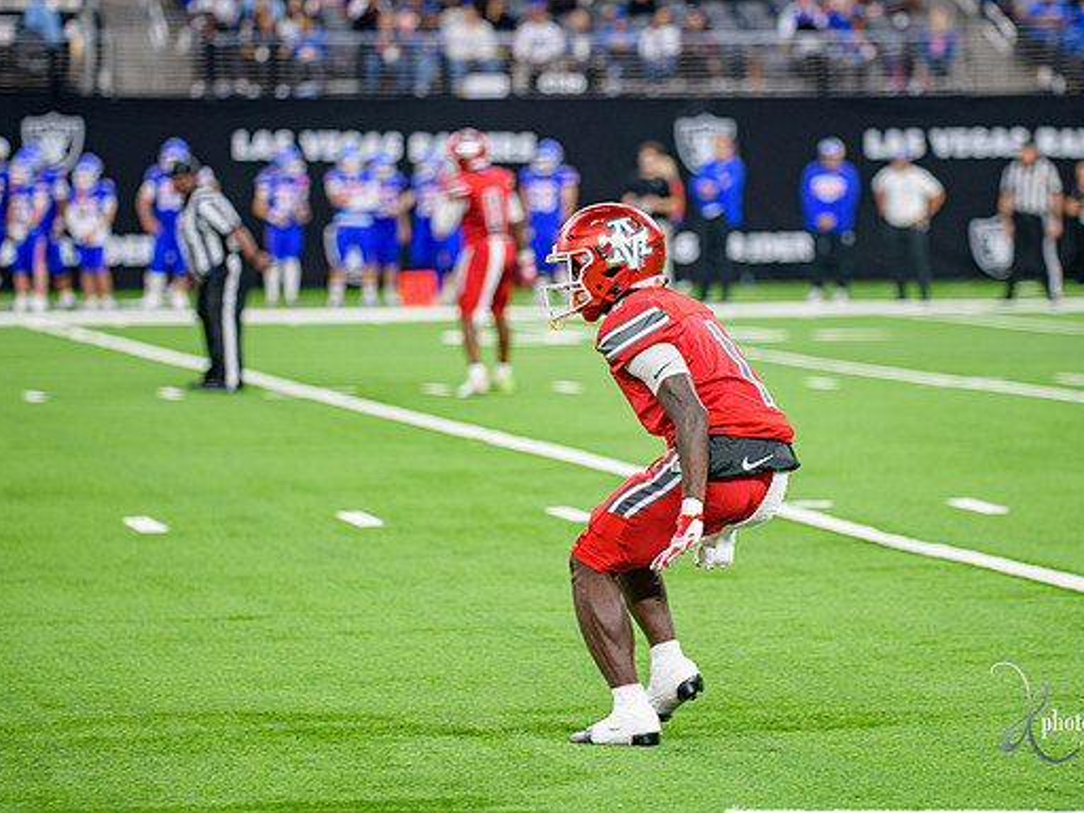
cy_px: 408
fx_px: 4948
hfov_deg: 12.5
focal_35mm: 158
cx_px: 603
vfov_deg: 9.4
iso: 1000
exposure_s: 1/400
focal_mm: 145
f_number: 2.8
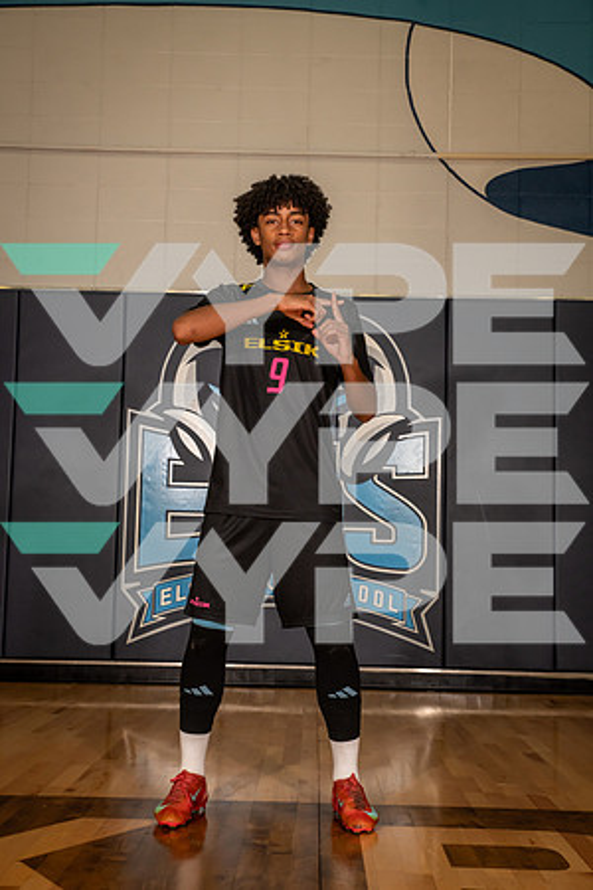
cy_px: 445
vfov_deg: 42.7
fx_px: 1136
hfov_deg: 29.2
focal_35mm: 46
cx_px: 296
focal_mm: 46
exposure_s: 1/400
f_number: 6.3
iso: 800
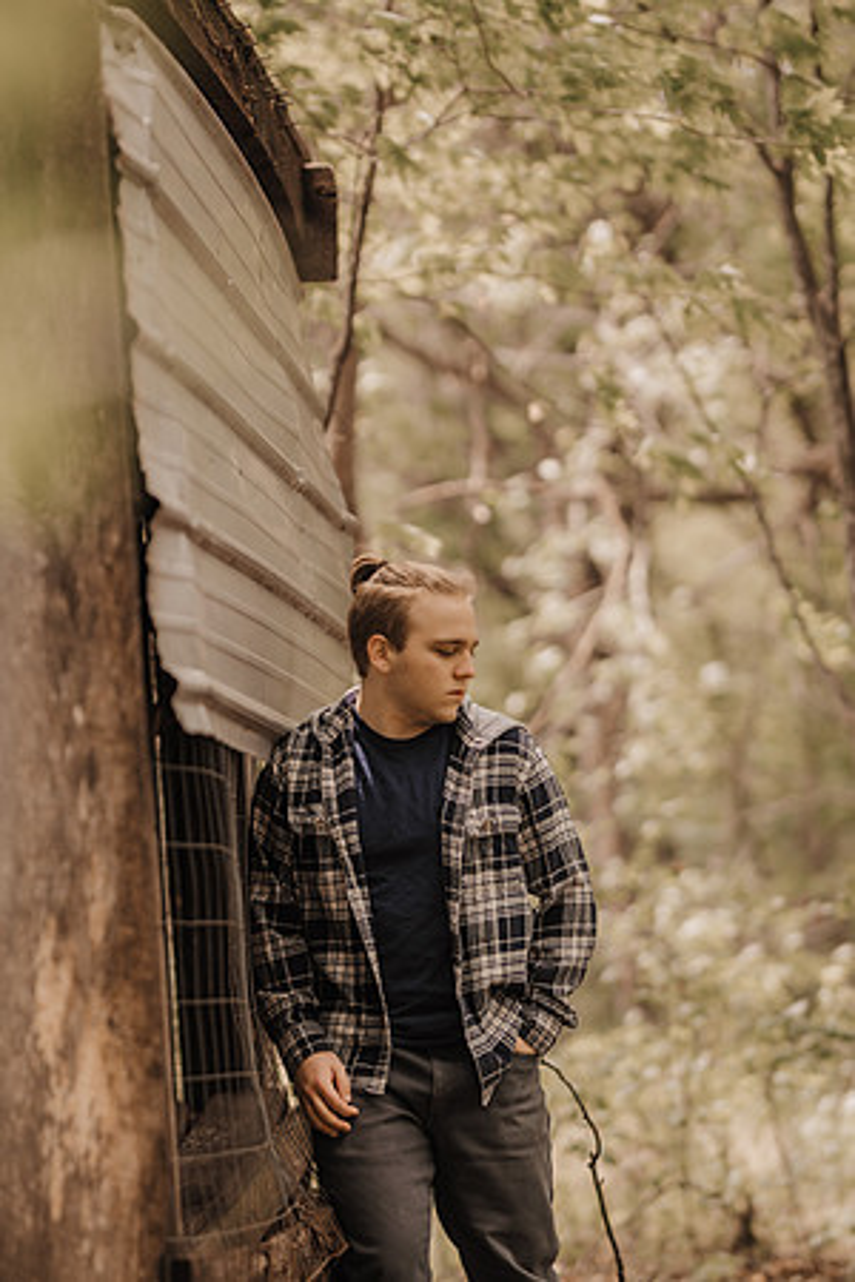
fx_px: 4524
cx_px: 428
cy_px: 641
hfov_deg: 10.8
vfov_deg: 16.1
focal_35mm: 127
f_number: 1.6
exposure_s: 1/640
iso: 125
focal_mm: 85
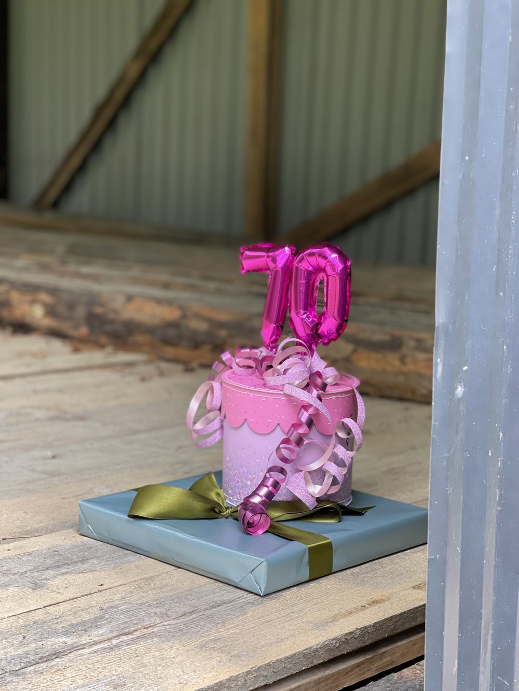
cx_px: 260
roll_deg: -2.7
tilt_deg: -5.7
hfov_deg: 22.9
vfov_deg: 30.3
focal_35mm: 64
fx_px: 1279
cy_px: 346
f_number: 2.2
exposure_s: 1/121
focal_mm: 7.5
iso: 100
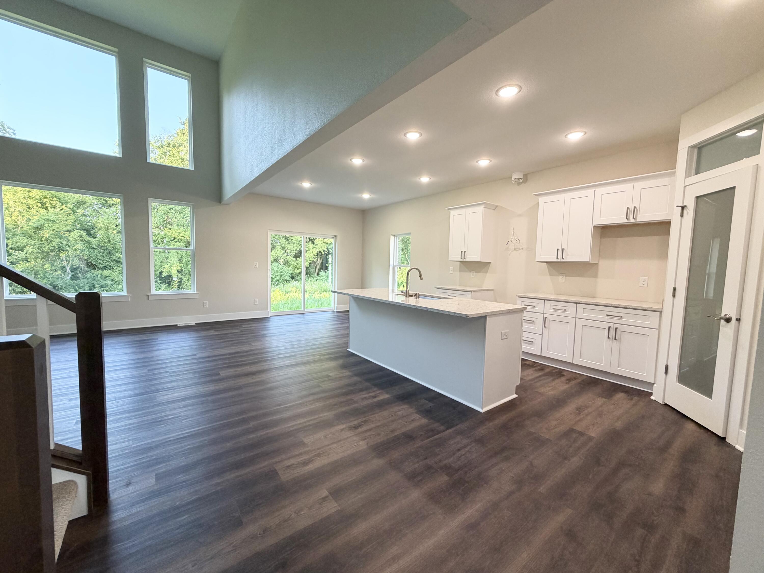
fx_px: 309
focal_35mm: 14
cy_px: 286
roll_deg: -0.6
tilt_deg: -4.0
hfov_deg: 102.1
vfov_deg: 85.7
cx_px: 382
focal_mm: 2.22
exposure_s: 1/120
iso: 200
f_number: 2.2
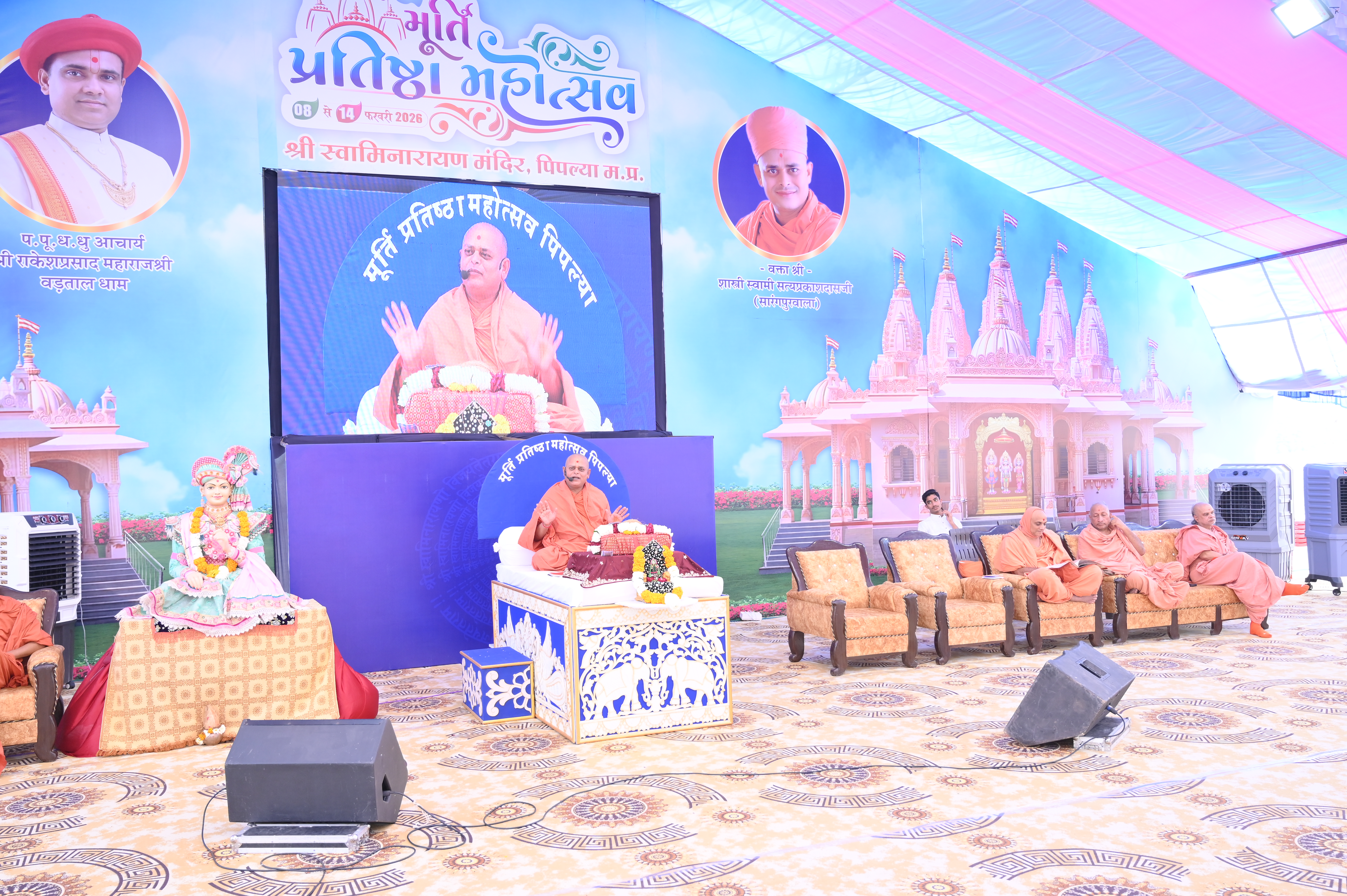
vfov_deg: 42.9
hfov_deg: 61.1
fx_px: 1140
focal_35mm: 30
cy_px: 448
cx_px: 674
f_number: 4
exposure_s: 1/125
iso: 640
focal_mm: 30.5
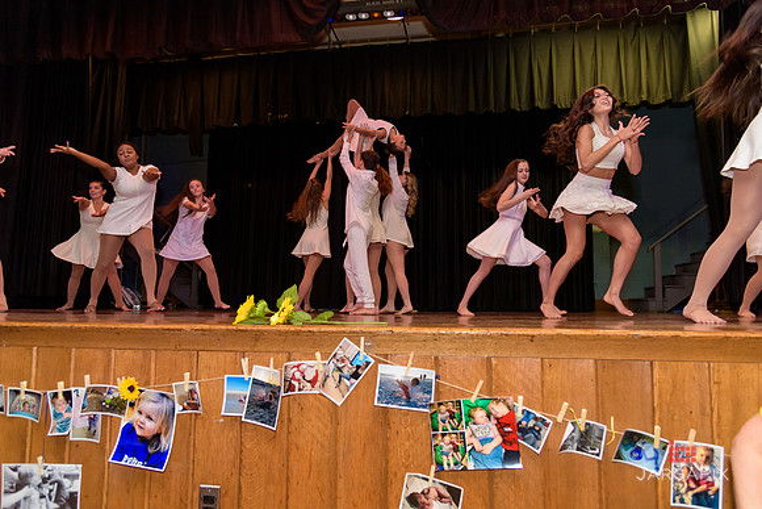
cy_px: 254
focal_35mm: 24
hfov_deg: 73.7
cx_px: 381
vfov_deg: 53.2
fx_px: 508
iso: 2000
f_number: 4
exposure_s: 1/160
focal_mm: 24
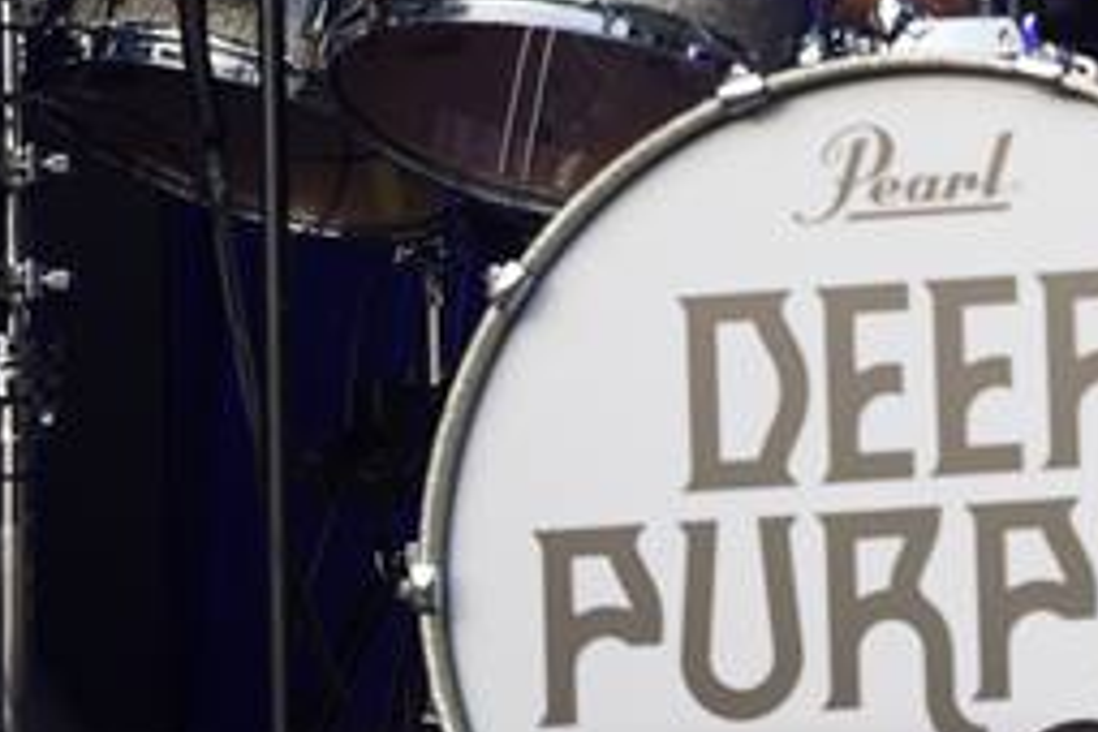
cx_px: 1322
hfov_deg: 5.0
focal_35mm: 409
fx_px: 12474
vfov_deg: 3.4
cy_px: -207
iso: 500
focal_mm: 145
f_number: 2.8
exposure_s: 1/800
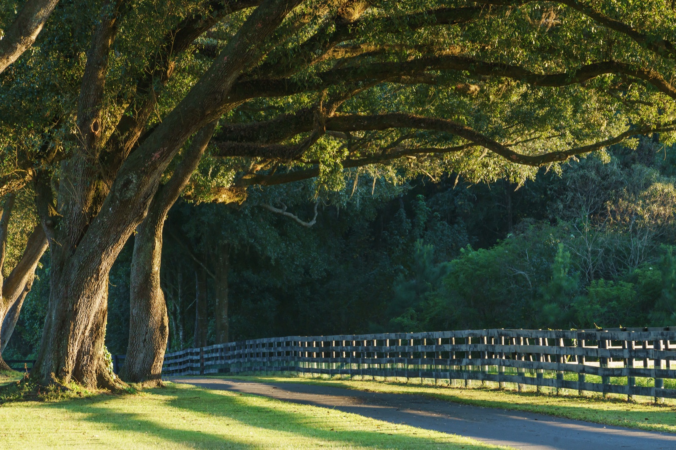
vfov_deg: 6.9
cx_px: 338
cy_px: 225
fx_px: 3755
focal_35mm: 200
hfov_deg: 10.3
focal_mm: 200
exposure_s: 1/160
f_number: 11
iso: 500
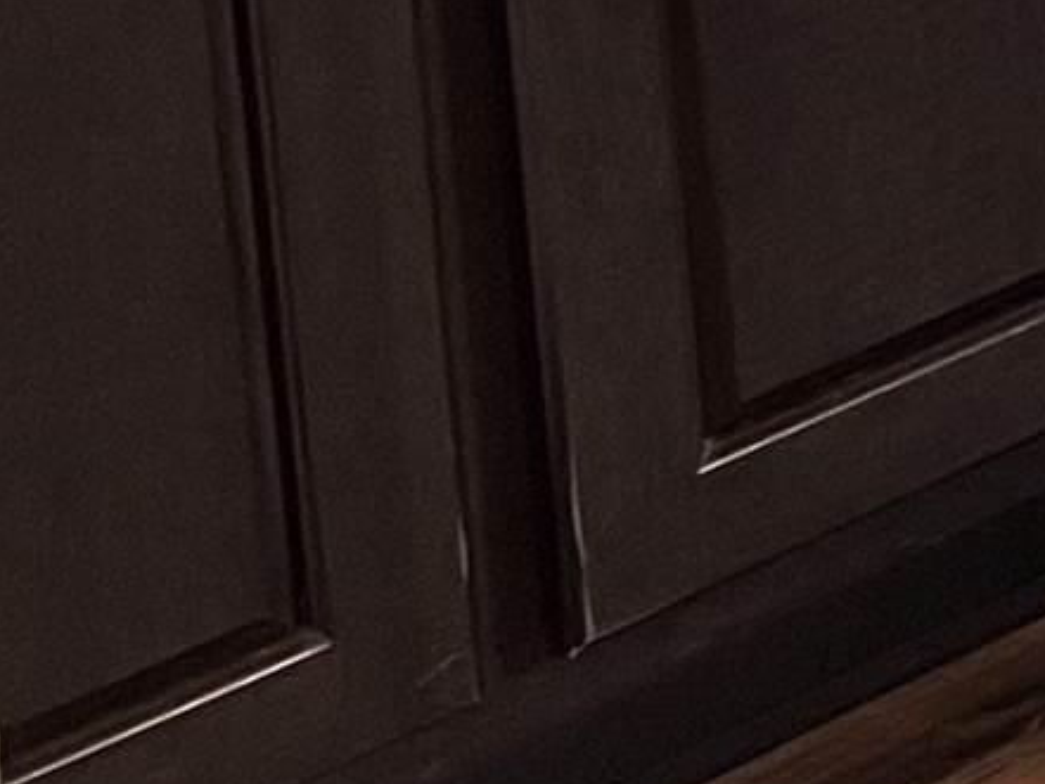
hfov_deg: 9.0
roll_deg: -0.1
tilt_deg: -12.7
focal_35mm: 181
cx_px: 3028
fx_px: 5466
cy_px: -1497
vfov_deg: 7.3
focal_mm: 5.7
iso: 250
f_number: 1.5
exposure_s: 1/60
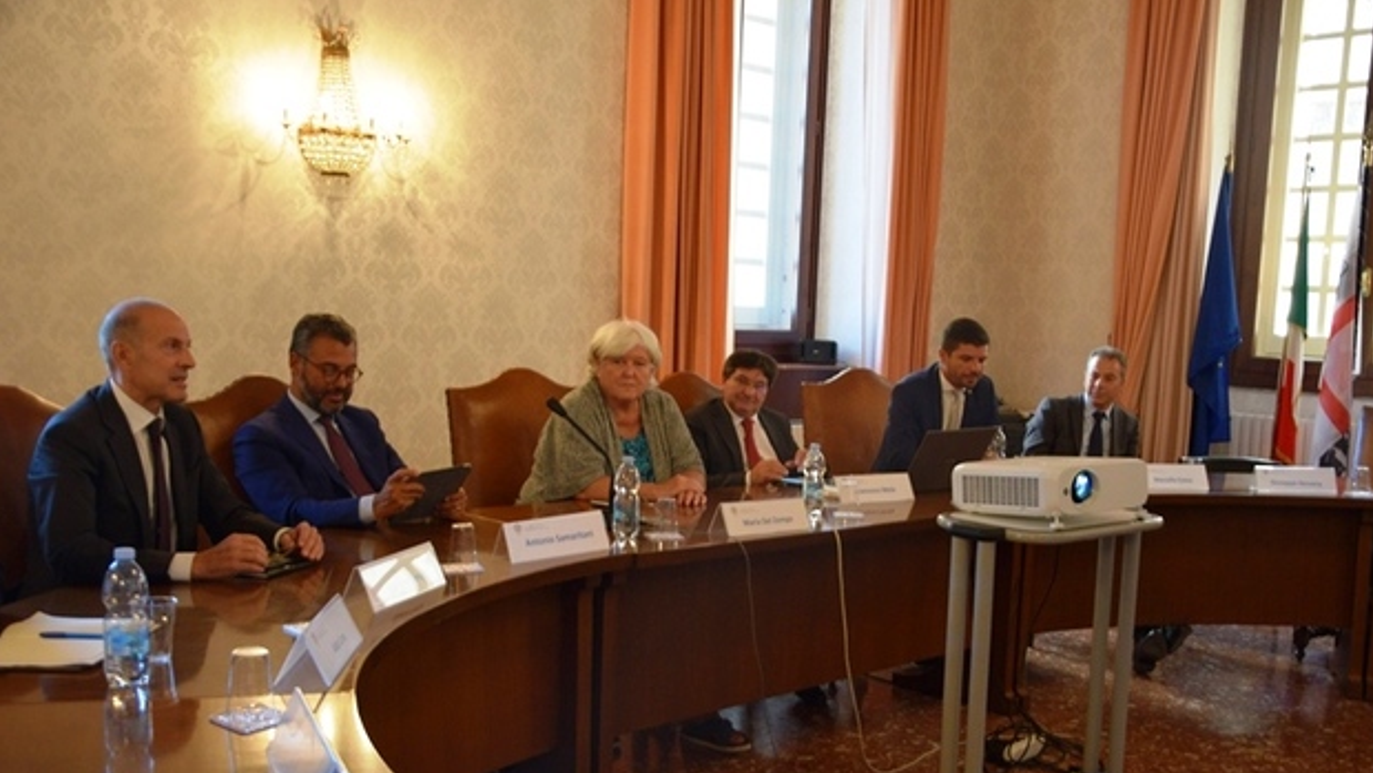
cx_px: 689
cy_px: 421
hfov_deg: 51.0
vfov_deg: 30.0
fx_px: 1439
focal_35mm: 40
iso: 720
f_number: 4
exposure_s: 1/60
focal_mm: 25
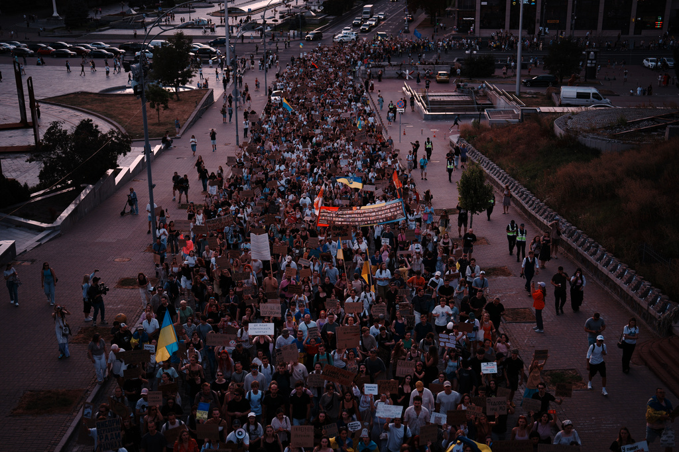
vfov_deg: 27.0
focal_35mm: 50
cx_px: 340
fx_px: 943
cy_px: 226
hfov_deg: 39.6
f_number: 1.2
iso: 100
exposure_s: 1/1000
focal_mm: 50
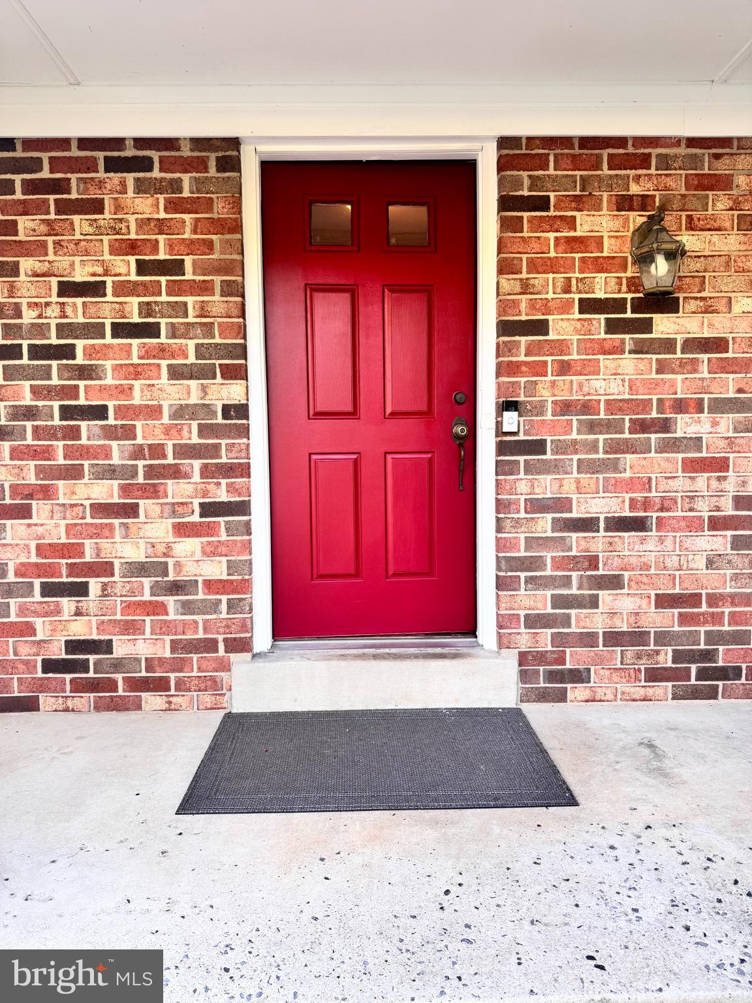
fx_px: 695
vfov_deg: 71.6
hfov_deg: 56.8
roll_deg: +0.5
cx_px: 376
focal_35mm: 24
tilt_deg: -4.0
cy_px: 502
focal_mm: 6.76
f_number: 1.78
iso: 64
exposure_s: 1/121
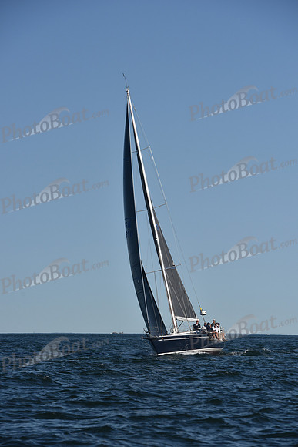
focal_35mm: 125
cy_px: 224
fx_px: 1551
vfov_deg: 16.4
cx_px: 149
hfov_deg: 11.0
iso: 250
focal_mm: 125
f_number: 6.3
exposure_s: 1/1250
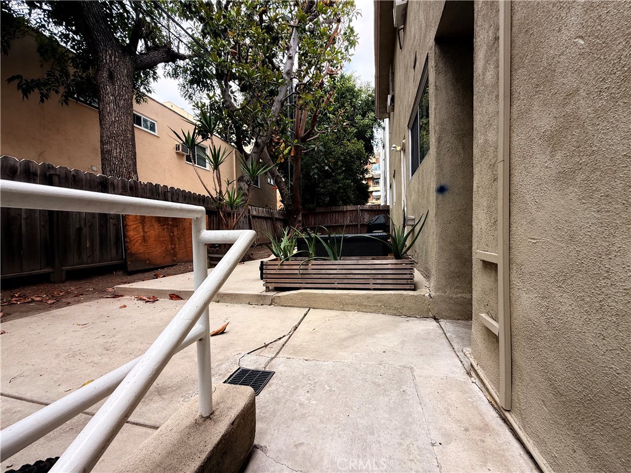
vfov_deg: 85.7
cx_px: 316
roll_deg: +1.6
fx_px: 255
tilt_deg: -1.0
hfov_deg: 102.1
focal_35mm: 14
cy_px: 236
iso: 50
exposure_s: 1/400
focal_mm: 2.22
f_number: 2.2
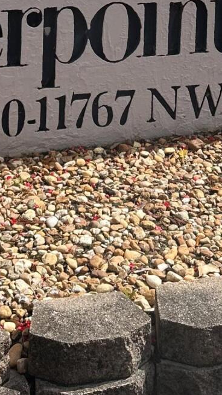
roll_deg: -0.2
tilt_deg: -5.0
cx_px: 96
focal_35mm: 80
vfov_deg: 23.8
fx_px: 837
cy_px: -97
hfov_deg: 15.1
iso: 80
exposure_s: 1/4016
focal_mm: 6.86
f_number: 1.78
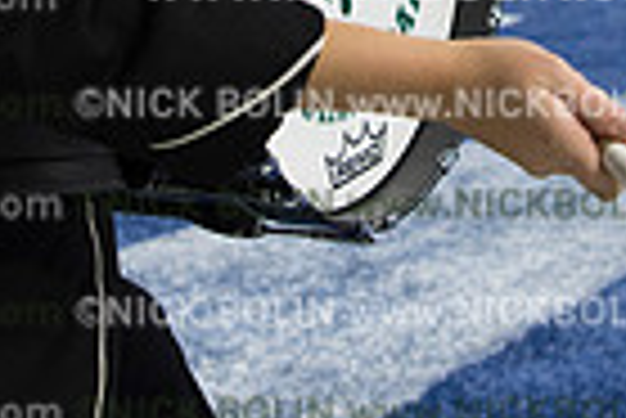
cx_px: 419
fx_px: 1741
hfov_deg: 20.3
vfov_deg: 13.0
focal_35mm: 100
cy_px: -209
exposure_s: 1/1250
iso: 1250
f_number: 2.8
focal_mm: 24
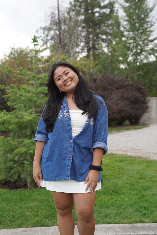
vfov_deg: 39.6
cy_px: 118
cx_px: 78
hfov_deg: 27.0
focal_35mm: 50
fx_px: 327
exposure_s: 1/160
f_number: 4
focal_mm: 50
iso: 200
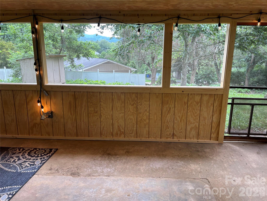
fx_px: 201
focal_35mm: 26
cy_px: 100
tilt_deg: -13.0
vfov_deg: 53.1
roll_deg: -0.3
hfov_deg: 67.3
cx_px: 134
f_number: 1.5
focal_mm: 5.7
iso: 50
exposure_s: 1/120
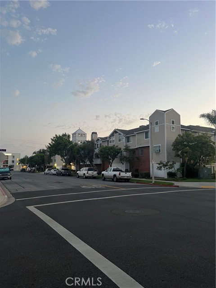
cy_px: 144
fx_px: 216
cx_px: 108
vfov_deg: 67.3
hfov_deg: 53.1
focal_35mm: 26
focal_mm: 5.7
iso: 160
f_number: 1.5
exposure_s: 1/60
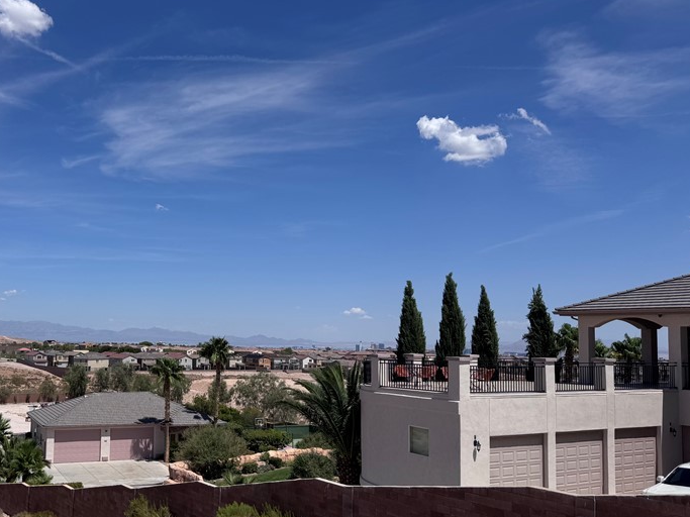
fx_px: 717
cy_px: 290
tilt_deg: +4.2
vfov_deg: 39.6
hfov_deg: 49.7
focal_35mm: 36
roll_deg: -1.0
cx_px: 188
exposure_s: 1/10417
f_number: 1.78
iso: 80
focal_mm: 6.76
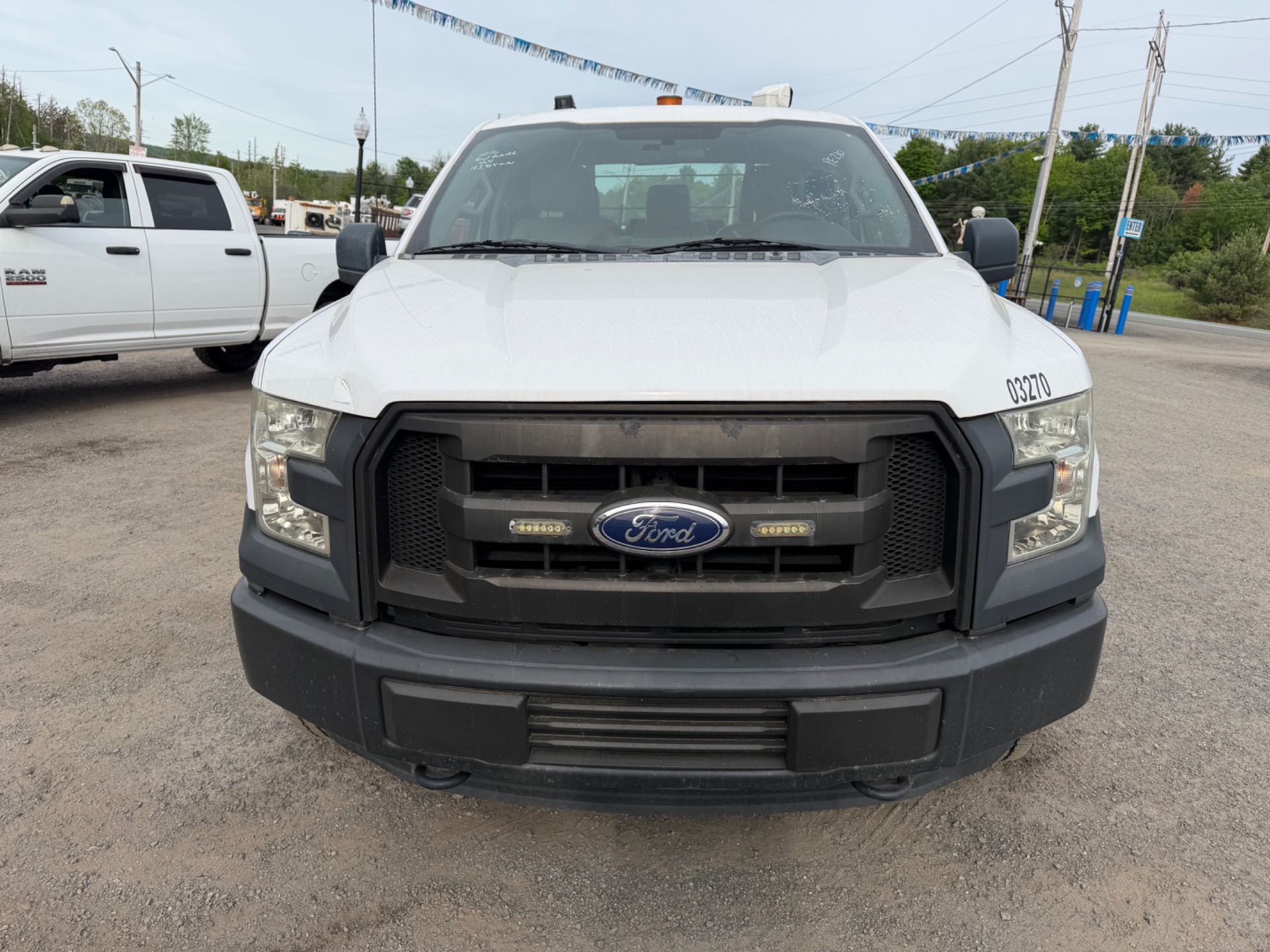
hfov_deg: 71.6
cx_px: 635
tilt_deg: -12.9
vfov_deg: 56.8
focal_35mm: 24
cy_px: 476
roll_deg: -6.8
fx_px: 881
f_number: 1.78
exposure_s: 1/2445
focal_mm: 6.76
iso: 80
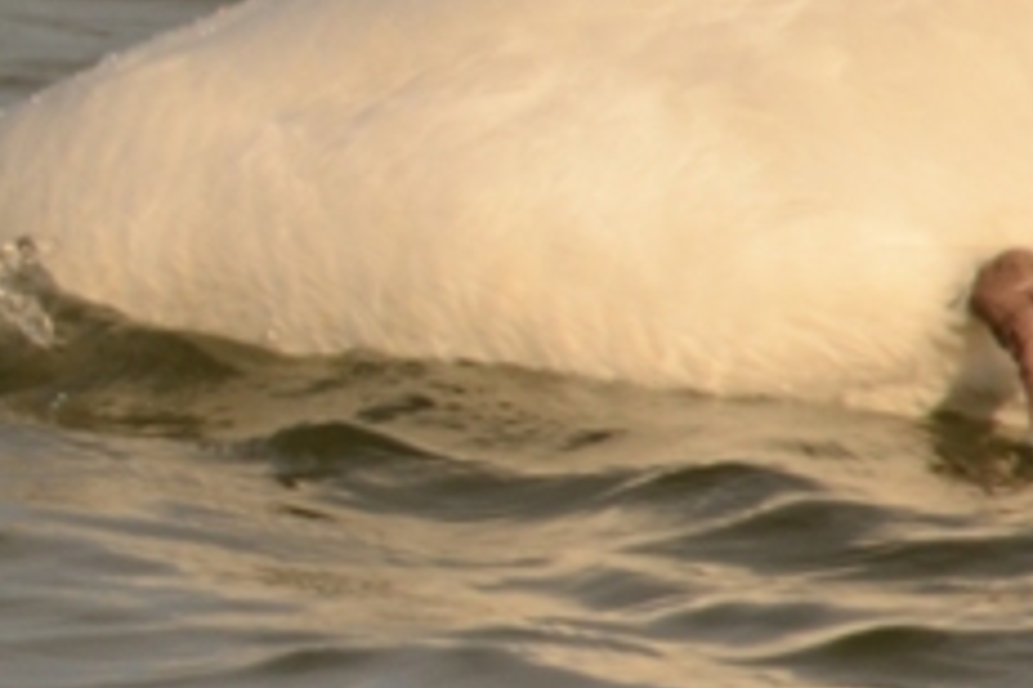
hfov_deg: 1.0
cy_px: 172
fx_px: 59594
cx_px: 568
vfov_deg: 0.7
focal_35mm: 2077
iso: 200
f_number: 6.7
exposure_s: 1/1250
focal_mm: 500
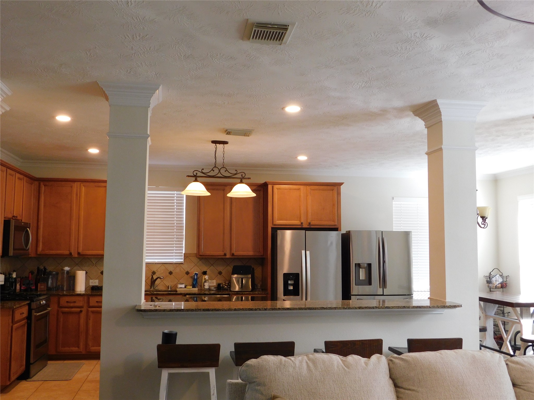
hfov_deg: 51.4
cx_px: 267
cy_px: 200
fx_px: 555
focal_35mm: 36
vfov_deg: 39.7
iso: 220
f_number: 3.5
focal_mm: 6.3
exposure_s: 1/30
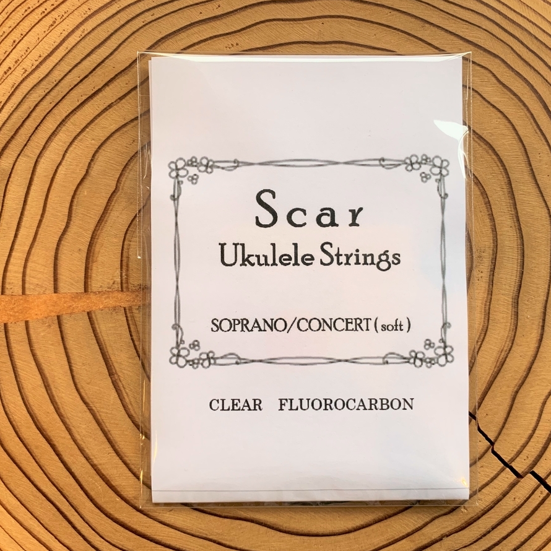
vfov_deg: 52.5
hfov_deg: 52.5
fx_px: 558
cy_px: 274
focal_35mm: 31
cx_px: 289
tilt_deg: -87.3
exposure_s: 1/121
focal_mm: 4.25
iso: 80
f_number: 1.8
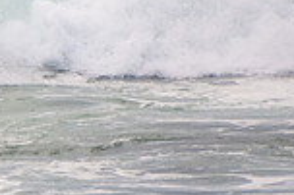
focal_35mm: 2295
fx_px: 18722
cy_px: 74
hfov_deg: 0.9
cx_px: -250
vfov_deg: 0.6
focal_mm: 400
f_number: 5.6
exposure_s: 1/800
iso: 400
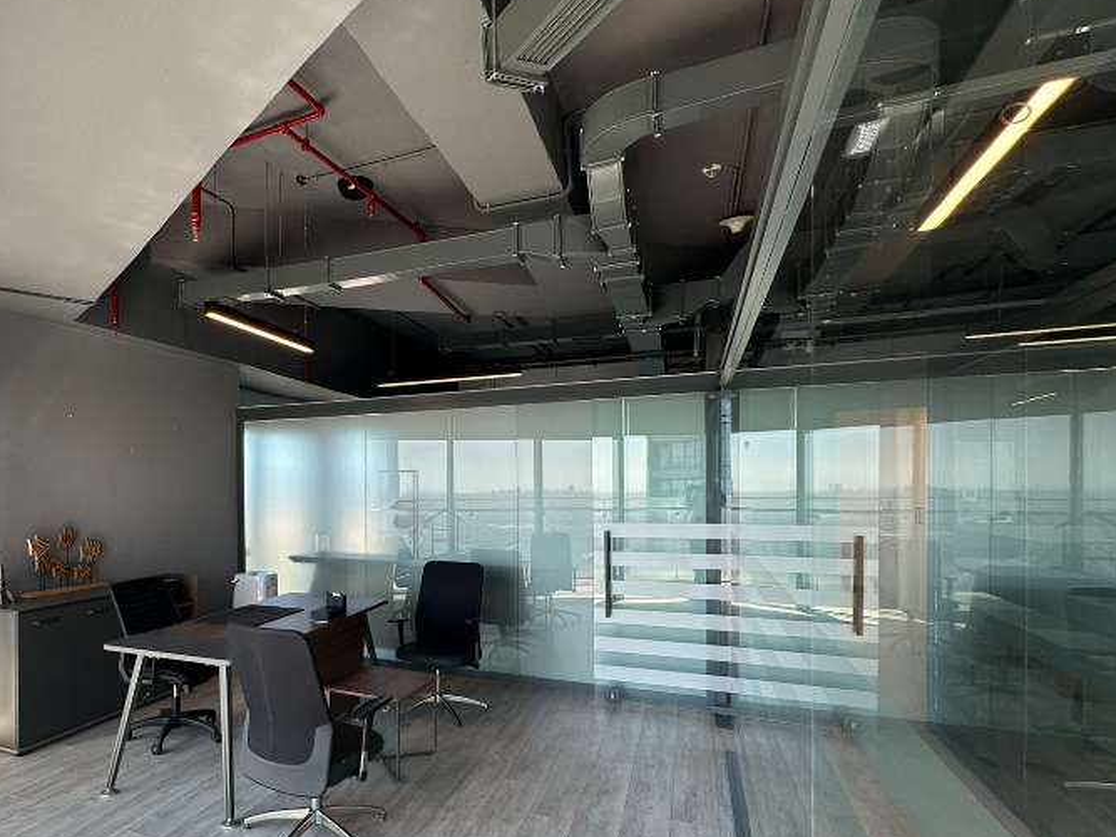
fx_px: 677
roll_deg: +0.3
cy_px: 496
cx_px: 365
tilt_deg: +0.1
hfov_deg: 76.3
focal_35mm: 21
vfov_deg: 63.0
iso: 50
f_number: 2.2
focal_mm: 2.22
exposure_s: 1/100
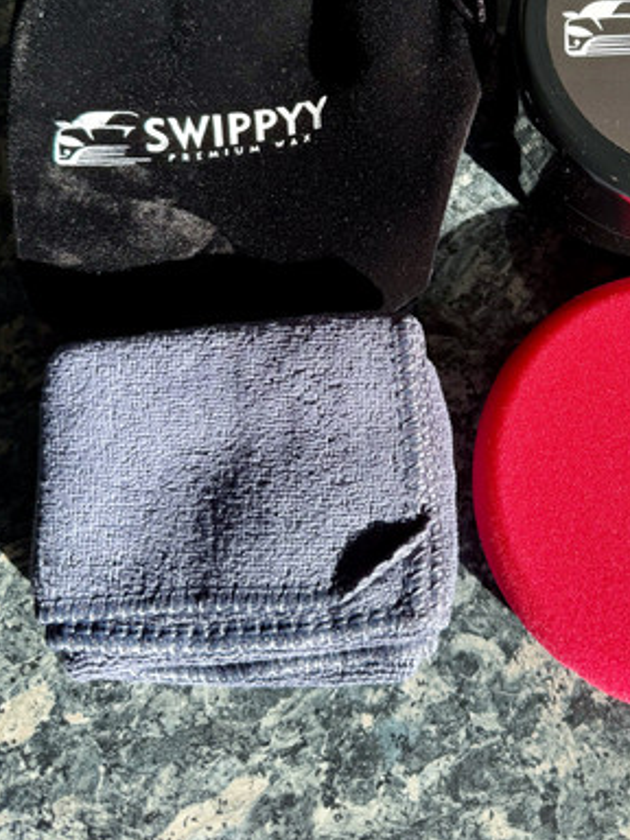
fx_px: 971
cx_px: 444
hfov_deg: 35.4
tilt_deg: -70.6
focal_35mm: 40
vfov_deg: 45.1
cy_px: 206
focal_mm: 6.76
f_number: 1.78
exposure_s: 1/598
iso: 80
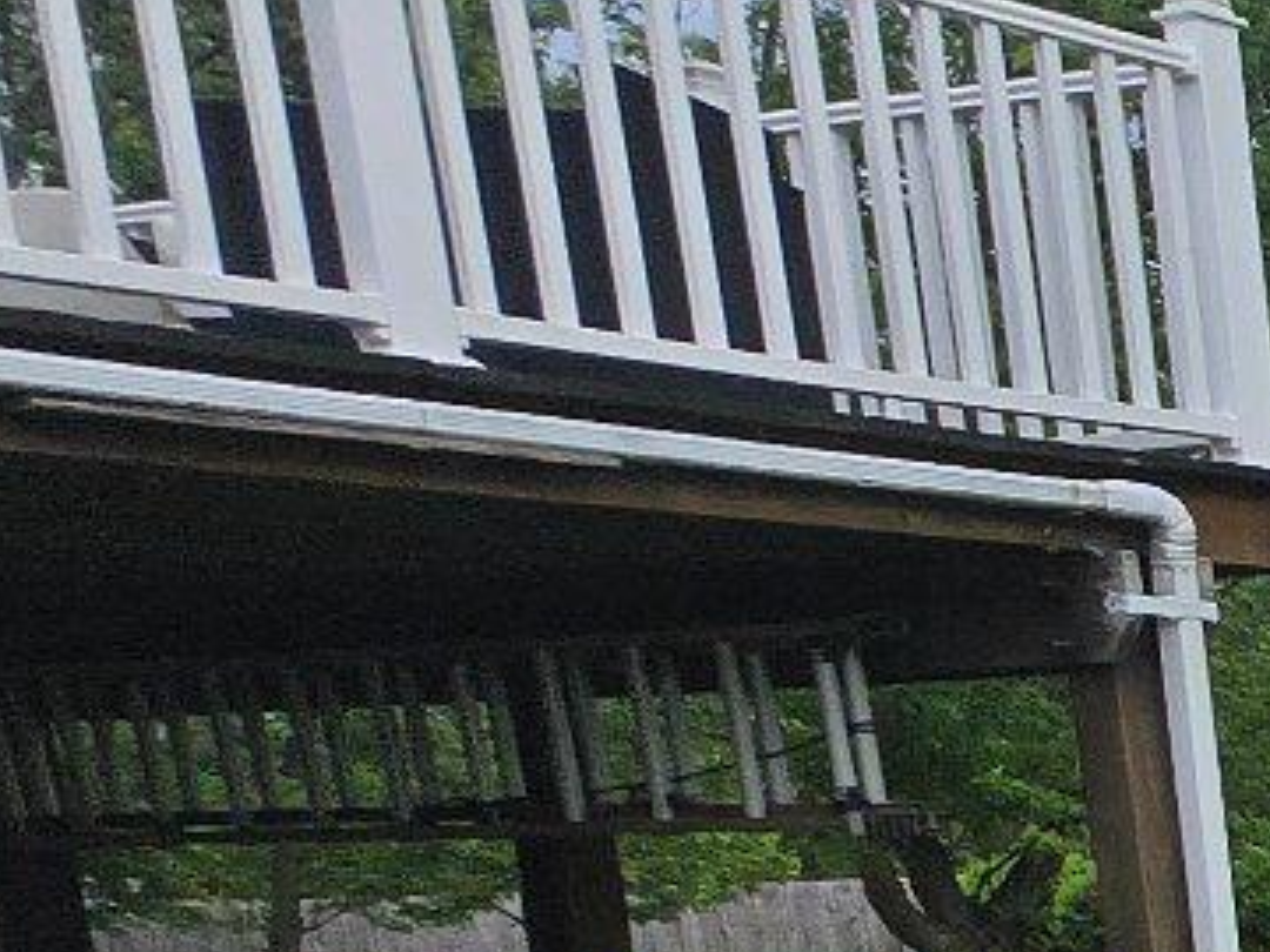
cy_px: 1343
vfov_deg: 18.1
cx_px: 3076
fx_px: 2715
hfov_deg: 14.9
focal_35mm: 74
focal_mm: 1.7
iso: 25
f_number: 2.2
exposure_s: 1/641
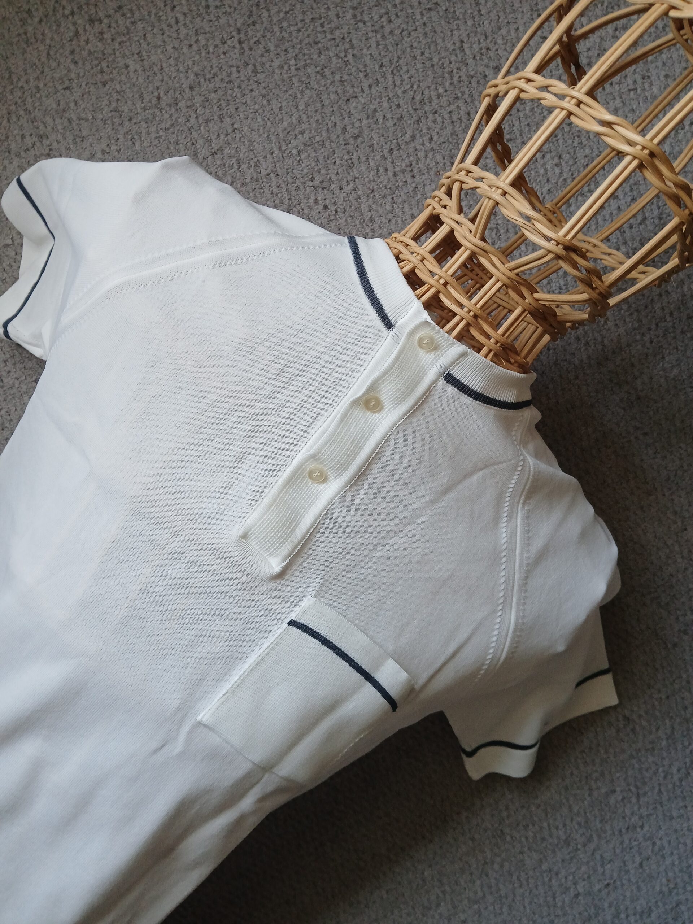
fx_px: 694
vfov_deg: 67.3
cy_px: 462
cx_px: 346
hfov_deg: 53.1
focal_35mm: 26
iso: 125
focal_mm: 3.98
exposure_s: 1/50
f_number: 1.8
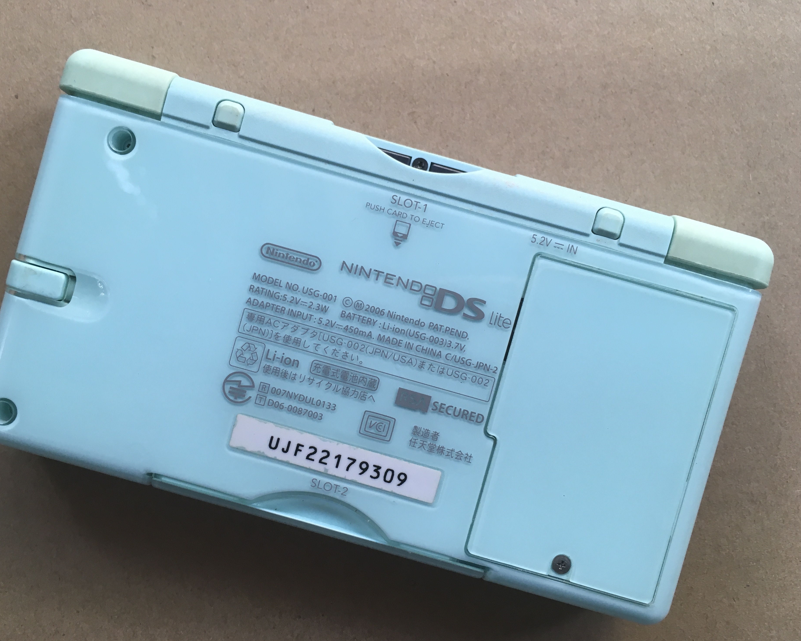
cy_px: 328
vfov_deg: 47.1
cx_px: 378
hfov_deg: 57.1
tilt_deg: -80.5
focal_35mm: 31
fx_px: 735
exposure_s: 1/33
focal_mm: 4.15
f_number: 2.2
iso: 32
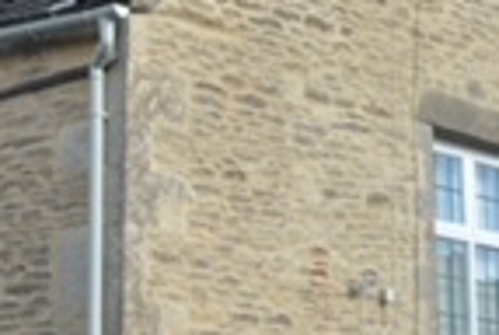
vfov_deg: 9.6
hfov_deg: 14.2
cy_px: 359
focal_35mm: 143
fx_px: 1986
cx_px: 80
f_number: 11
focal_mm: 32
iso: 2500
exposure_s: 1/1000
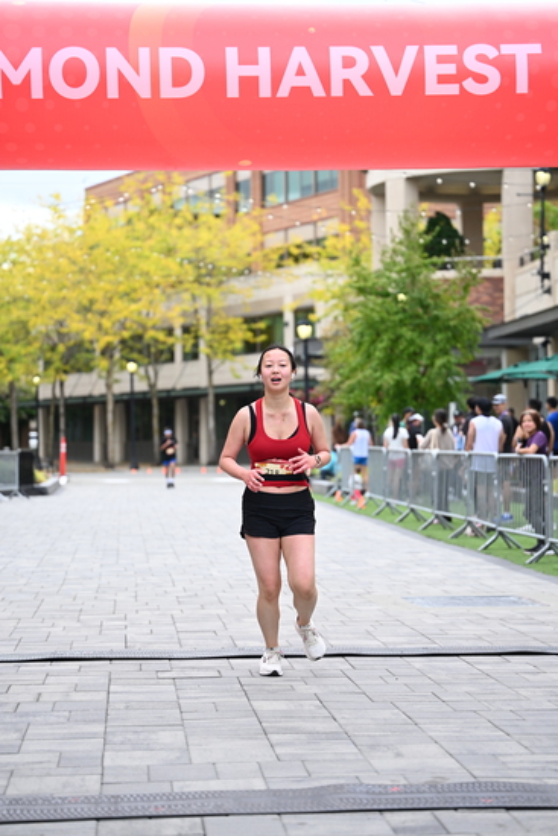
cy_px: 418
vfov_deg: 26.0
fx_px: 1812
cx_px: 279
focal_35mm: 78
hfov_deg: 17.5
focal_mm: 78
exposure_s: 1/2500
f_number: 2.8
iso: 640
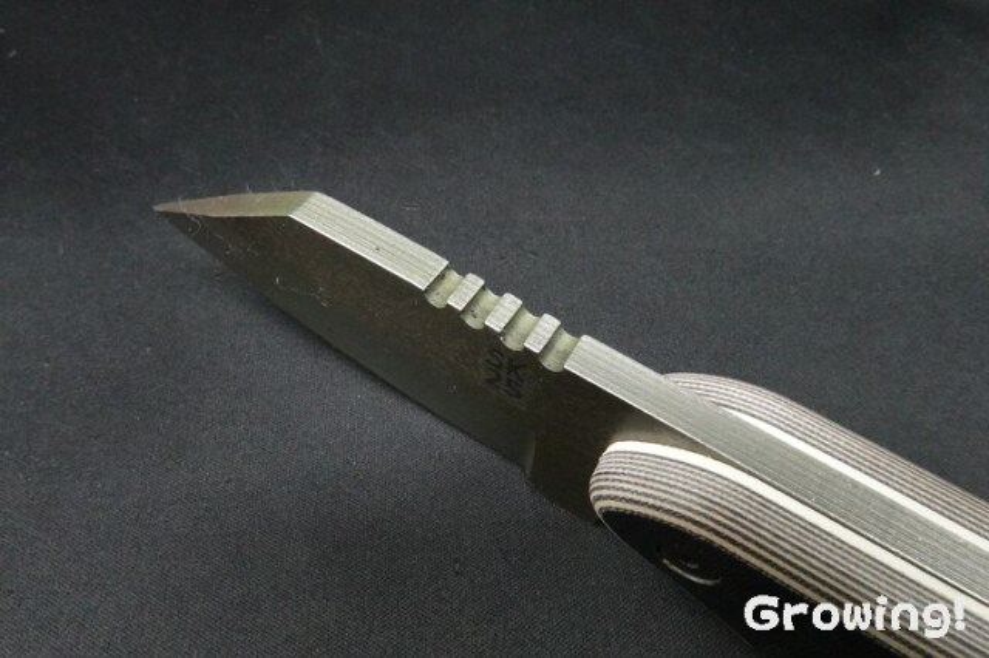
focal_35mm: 24
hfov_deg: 73.8
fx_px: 659
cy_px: 329
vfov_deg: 53.1
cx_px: 494
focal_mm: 9
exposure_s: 1/30
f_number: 11
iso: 4000
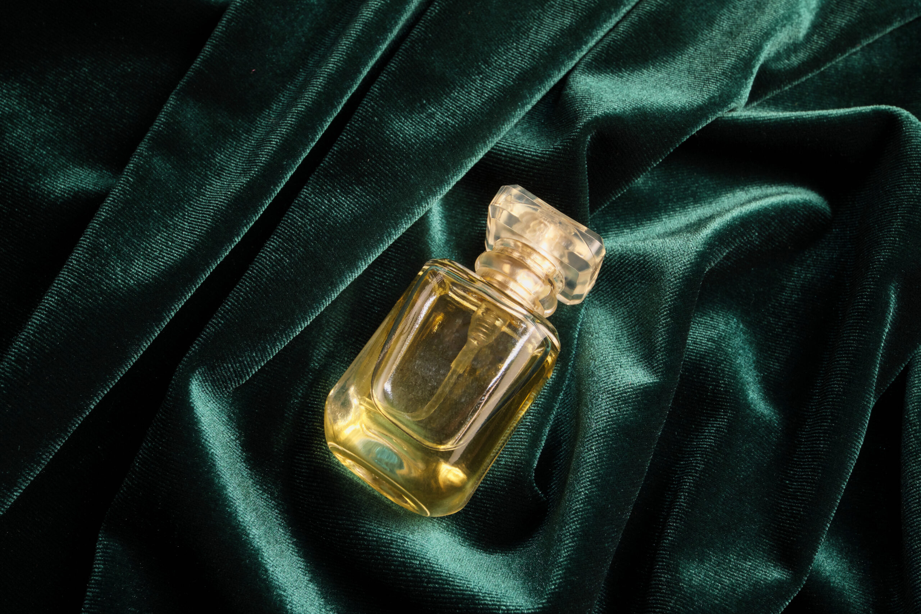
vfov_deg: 29.9
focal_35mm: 45
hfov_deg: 43.6
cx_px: 460
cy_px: 307
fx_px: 1151
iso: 320
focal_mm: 30
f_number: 10
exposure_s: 1/200
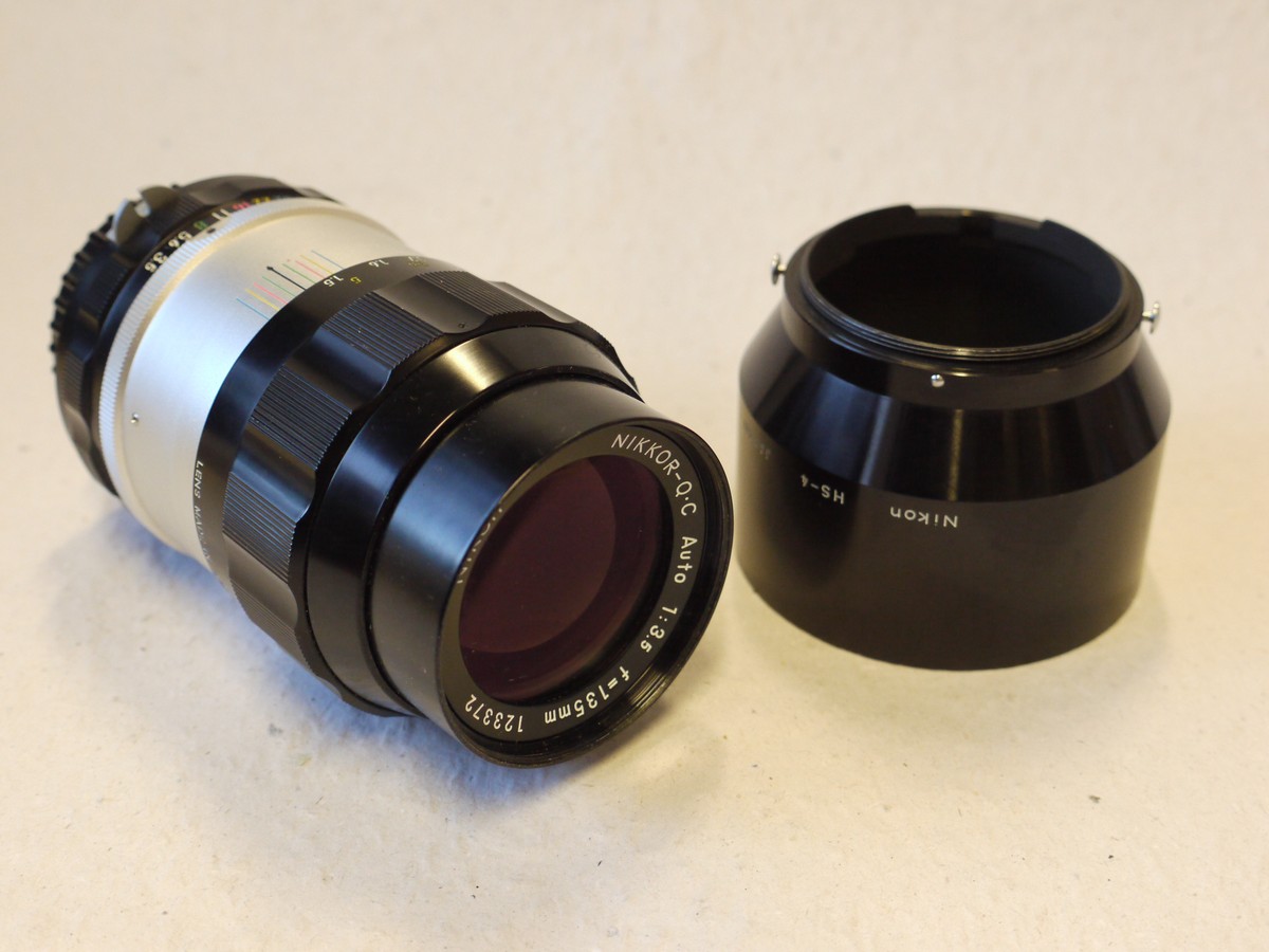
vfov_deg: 28.0
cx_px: 634
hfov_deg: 36.8
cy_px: 476
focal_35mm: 52
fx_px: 1906
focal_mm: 26
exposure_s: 1/80
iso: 800
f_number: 5
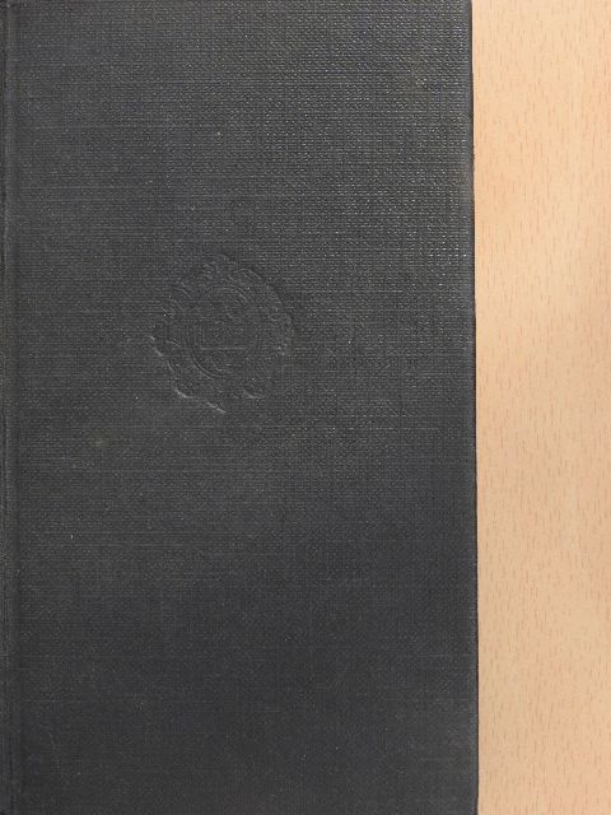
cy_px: 408
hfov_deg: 26.6
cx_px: 306
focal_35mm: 55
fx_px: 1294
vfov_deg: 34.9
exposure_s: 1/8
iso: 560
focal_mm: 9.9
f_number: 4
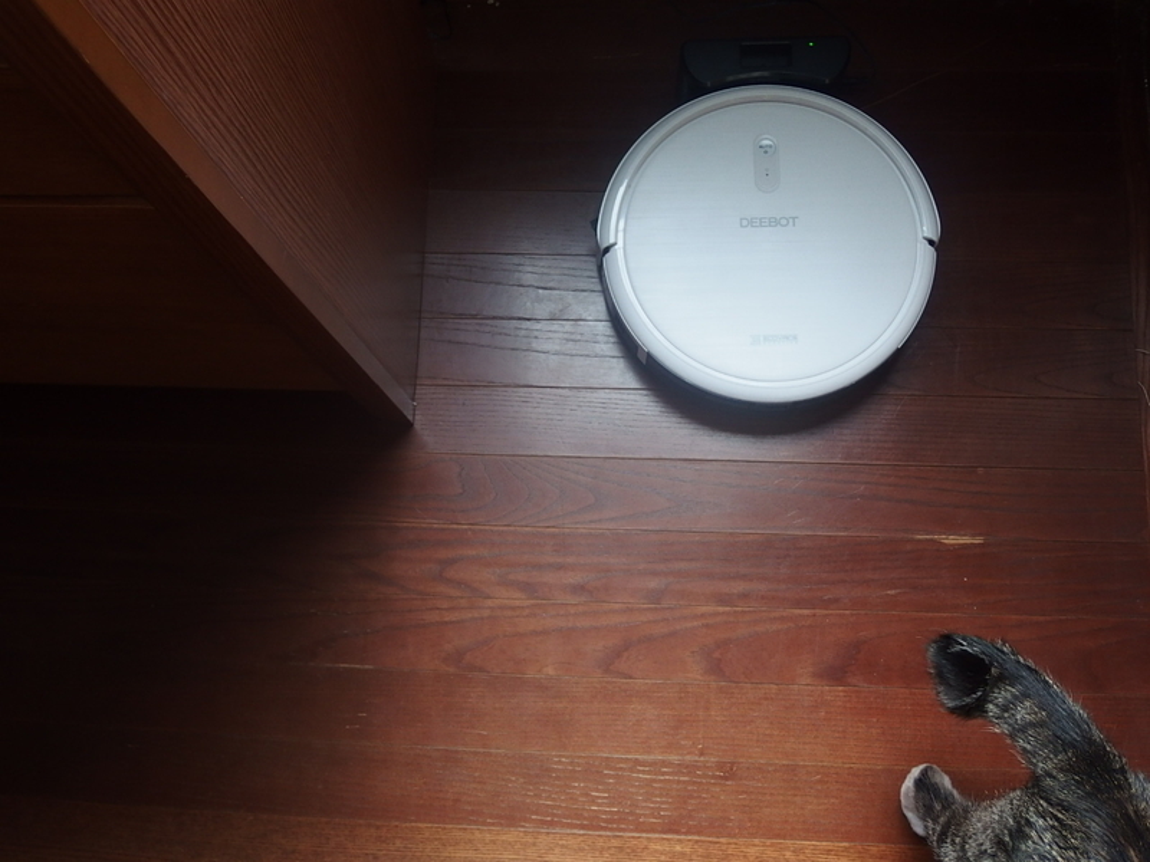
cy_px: 431
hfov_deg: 56.8
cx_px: 575
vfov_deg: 44.2
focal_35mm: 32
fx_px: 1063
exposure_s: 1/80
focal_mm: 5.6
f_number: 2
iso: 160
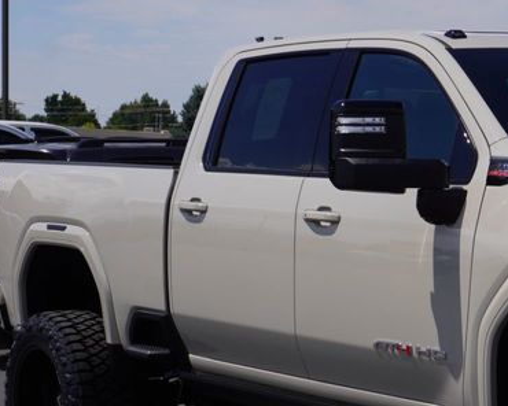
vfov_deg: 13.1
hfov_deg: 16.0
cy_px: 348
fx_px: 1759
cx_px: 544
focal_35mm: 117
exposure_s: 1/320
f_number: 11
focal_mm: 30
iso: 100
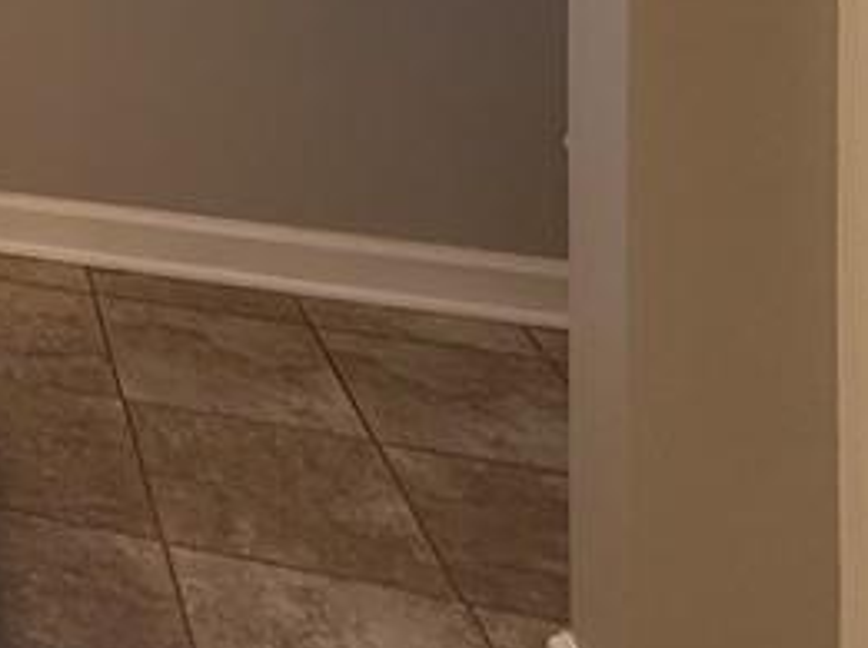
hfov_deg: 24.1
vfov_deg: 21.2
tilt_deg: -0.3
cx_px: -549
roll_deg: +0.0
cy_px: -392
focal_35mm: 55
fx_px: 1377
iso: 125
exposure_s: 1/120
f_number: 2.2
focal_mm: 2.22
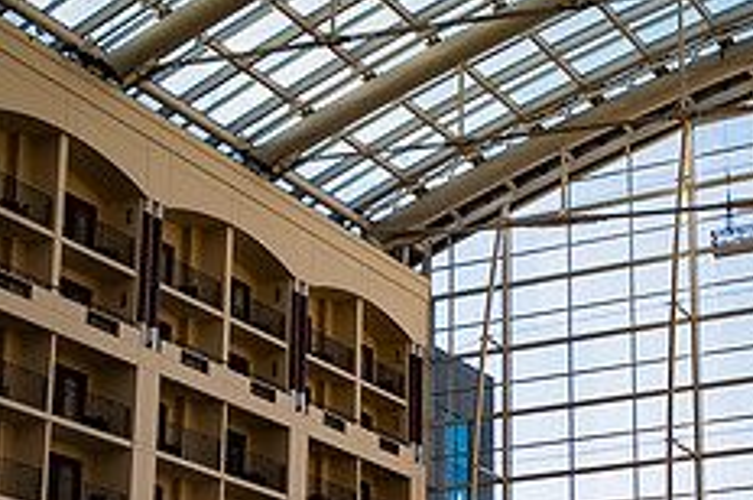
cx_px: 523
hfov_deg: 25.2
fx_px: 1671
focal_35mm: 80
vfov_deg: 16.8
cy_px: 432
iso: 100
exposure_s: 1/500
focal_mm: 32
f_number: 4.5
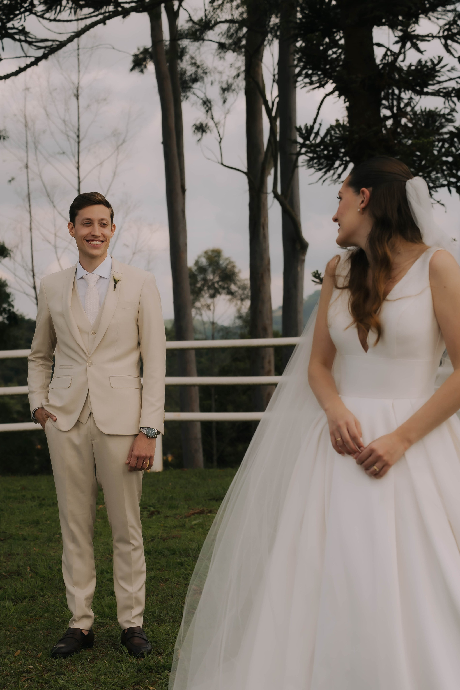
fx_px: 1466
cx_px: 230
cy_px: 345
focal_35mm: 76
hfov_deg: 17.8
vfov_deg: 26.5
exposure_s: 1/640
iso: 100
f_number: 4.5
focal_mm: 51
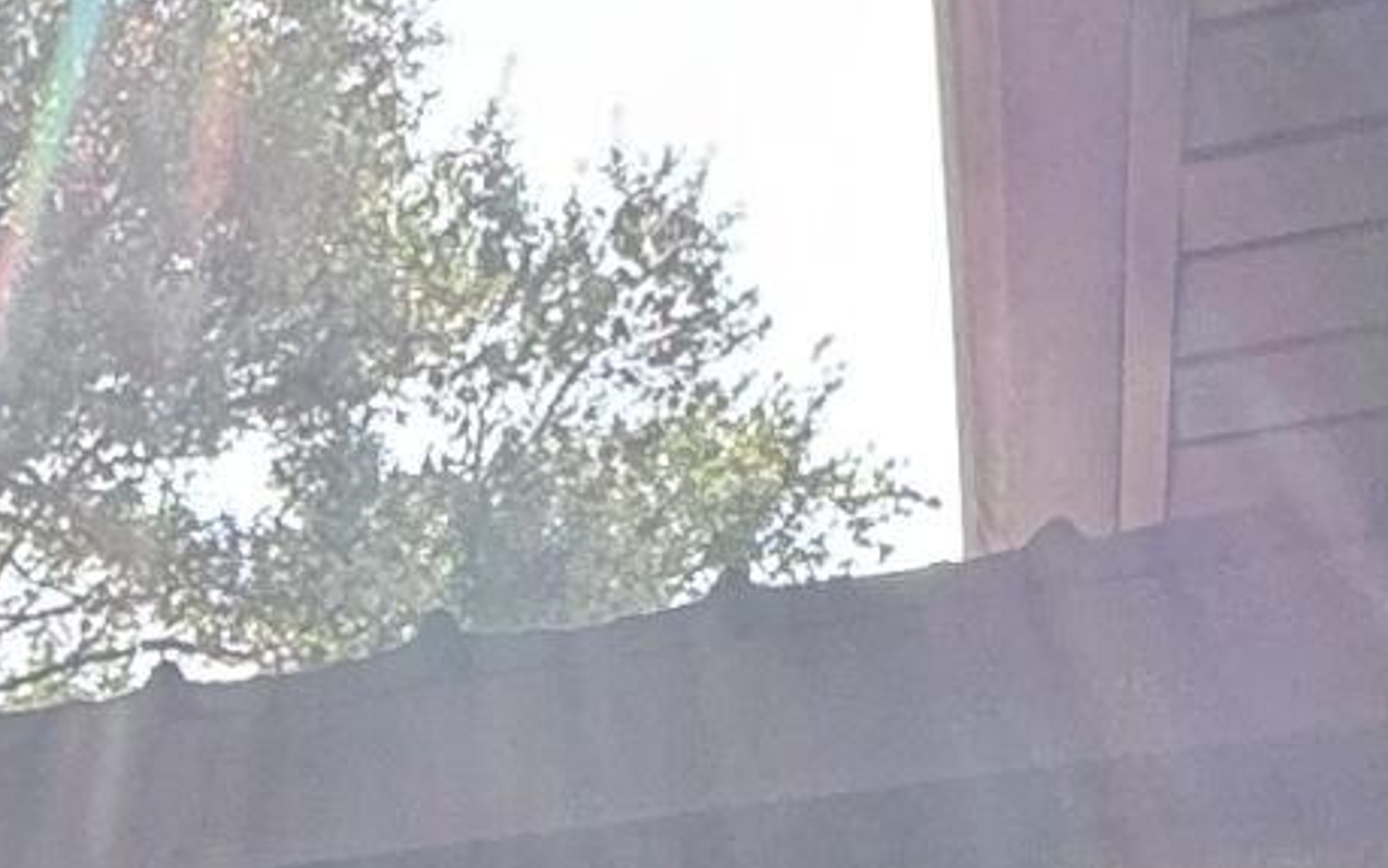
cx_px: -826
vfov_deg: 11.1
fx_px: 3670
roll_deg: -4.4
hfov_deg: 18.4
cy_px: 2162
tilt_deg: +1.9
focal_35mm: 97
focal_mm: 2.22
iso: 40
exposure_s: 1/224
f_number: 2.2
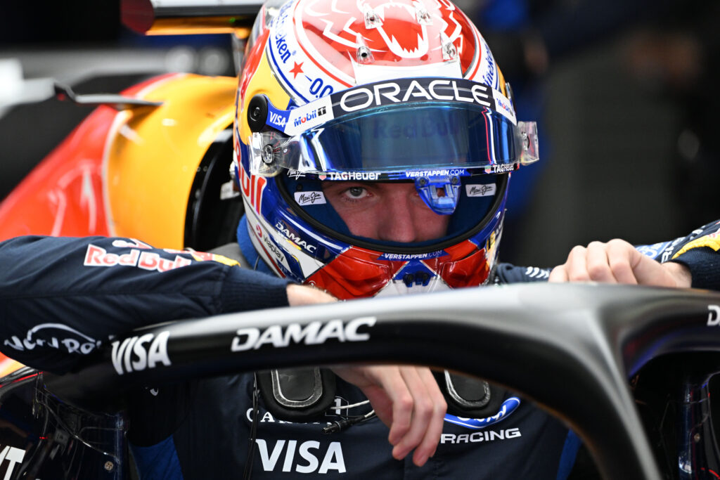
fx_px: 5400
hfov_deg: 7.6
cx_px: 360
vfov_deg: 5.1
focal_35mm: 270
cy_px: 240
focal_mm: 270
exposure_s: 1/800
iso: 3200
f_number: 4
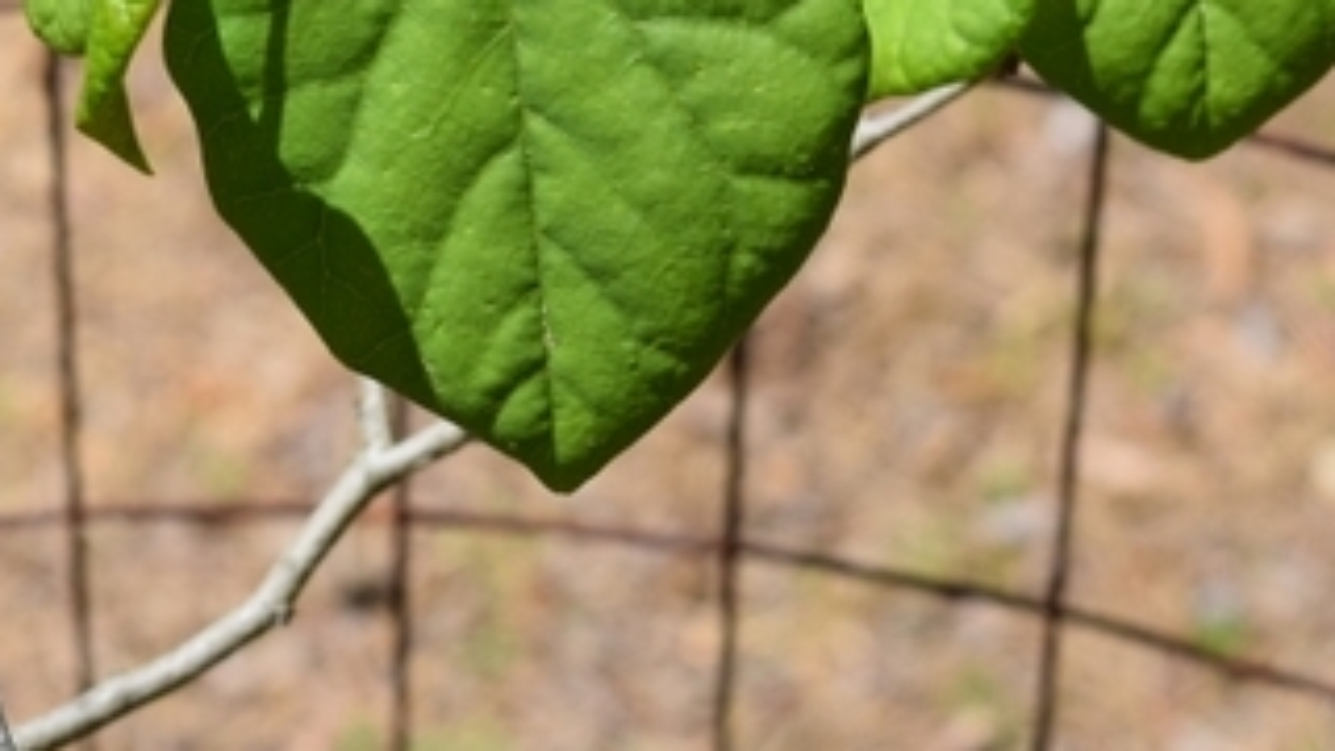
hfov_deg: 13.3
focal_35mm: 162
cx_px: 526
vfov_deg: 7.5
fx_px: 5734
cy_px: 46
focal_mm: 55
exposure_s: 1/400
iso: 200
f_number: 9
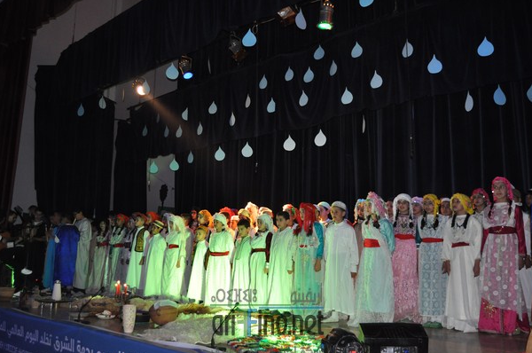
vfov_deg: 41.0
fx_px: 472
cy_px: 170
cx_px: 267
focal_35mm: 32
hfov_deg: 58.8
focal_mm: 20
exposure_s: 1/60
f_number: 3.5
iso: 800
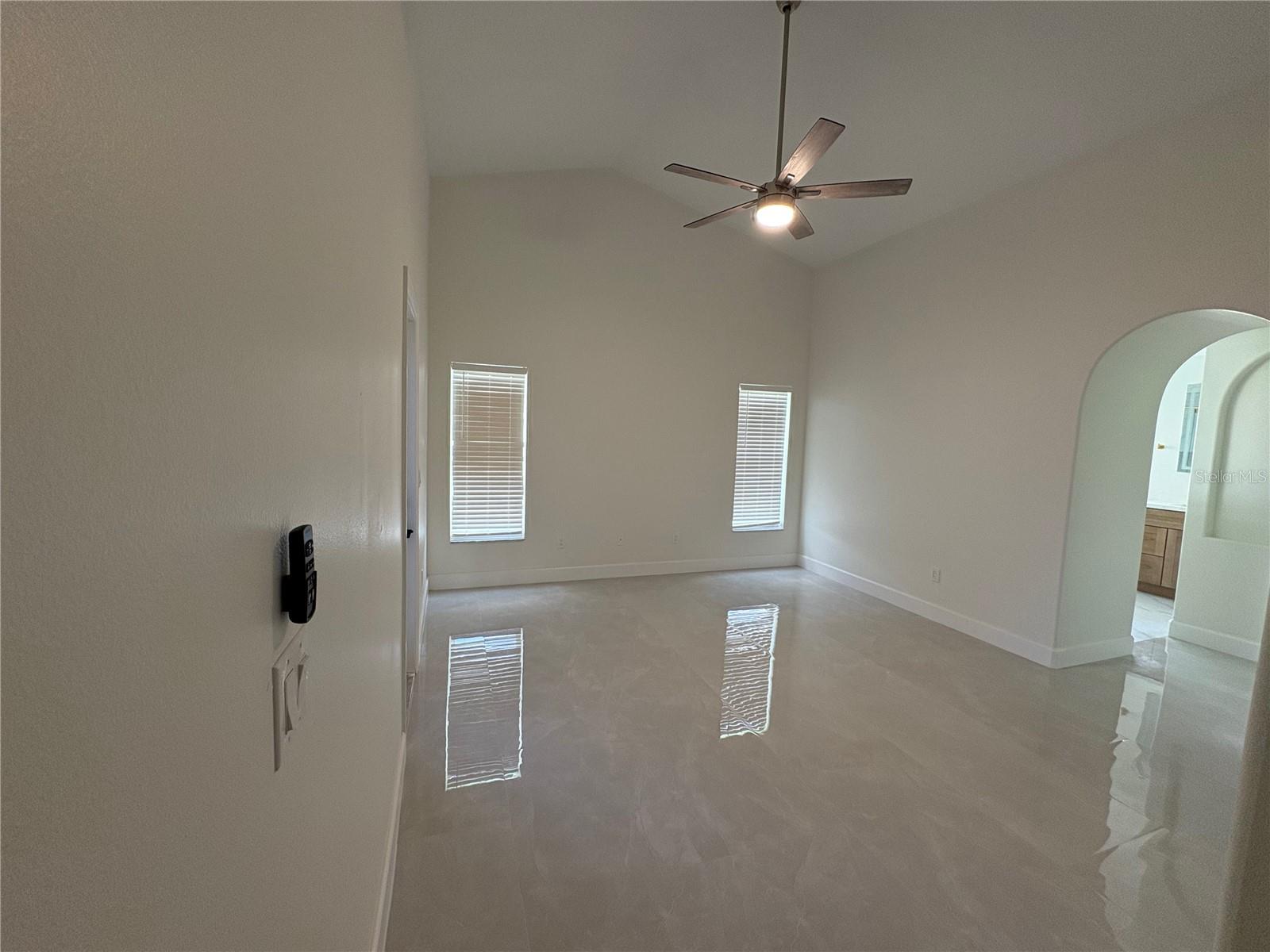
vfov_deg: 85.7
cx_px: 635
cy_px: 476
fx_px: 514
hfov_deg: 102.1
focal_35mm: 14
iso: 125
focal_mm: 2.22
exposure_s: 1/62
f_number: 2.2
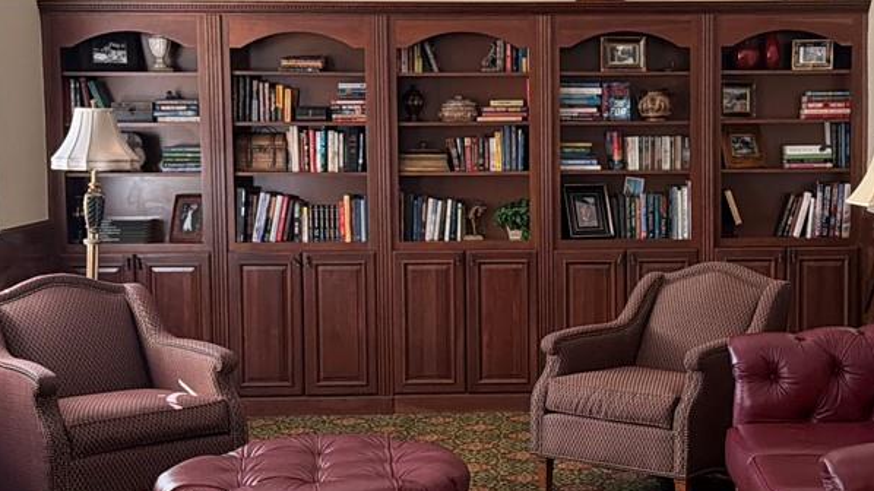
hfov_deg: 30.0
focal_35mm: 70
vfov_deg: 17.2
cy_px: 243
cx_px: 580
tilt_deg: -5.5
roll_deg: +0.5
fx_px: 1622
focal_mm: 6.76
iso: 320
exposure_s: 1/60
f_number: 1.78
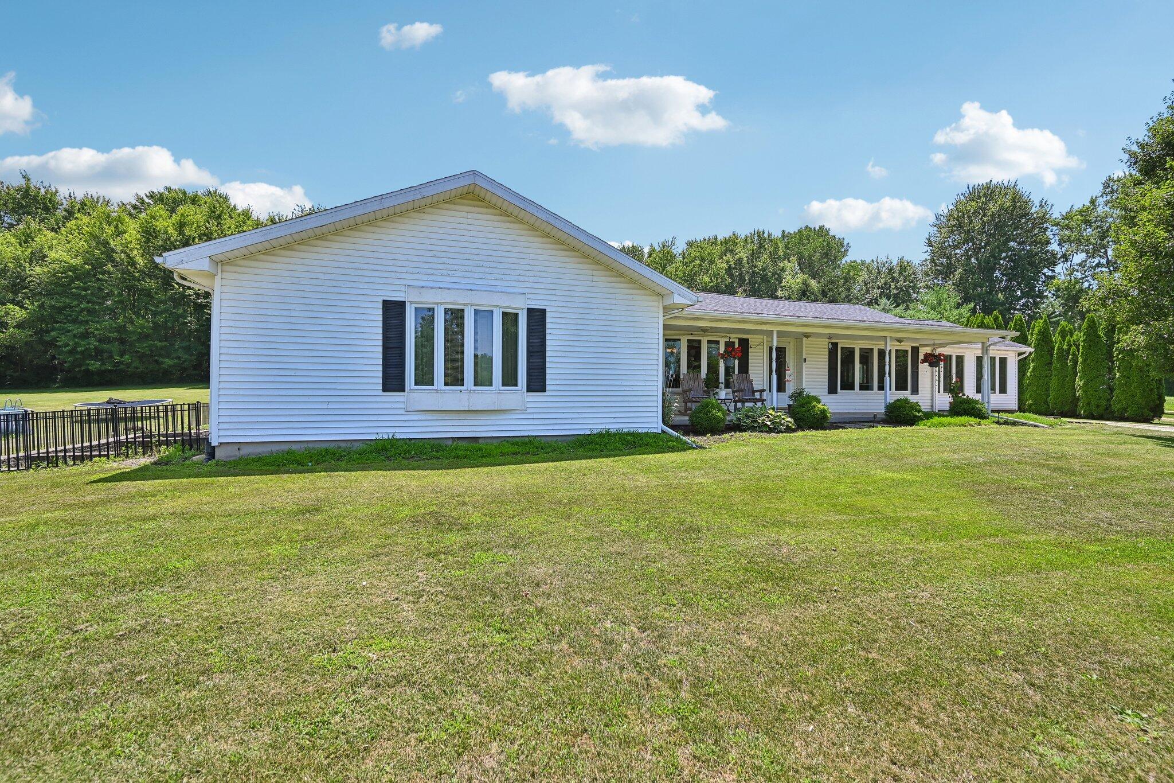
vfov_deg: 73.7
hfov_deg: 96.7
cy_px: 392
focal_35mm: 16
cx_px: 587
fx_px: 522
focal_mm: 16
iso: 400
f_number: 4
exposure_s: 1/1500
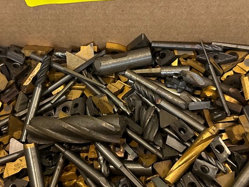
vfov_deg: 26.0
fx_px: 403
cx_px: 123
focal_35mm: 56
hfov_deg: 34.4
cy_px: 111
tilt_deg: -70.4
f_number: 1.78
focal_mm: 6.86
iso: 400
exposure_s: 1/56
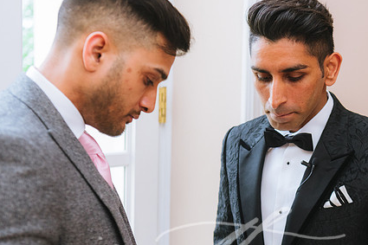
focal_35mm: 71
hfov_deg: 28.3
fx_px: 725
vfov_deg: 19.1
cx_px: 242
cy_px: 158
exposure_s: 1/250
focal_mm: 52
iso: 1000
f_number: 3.5
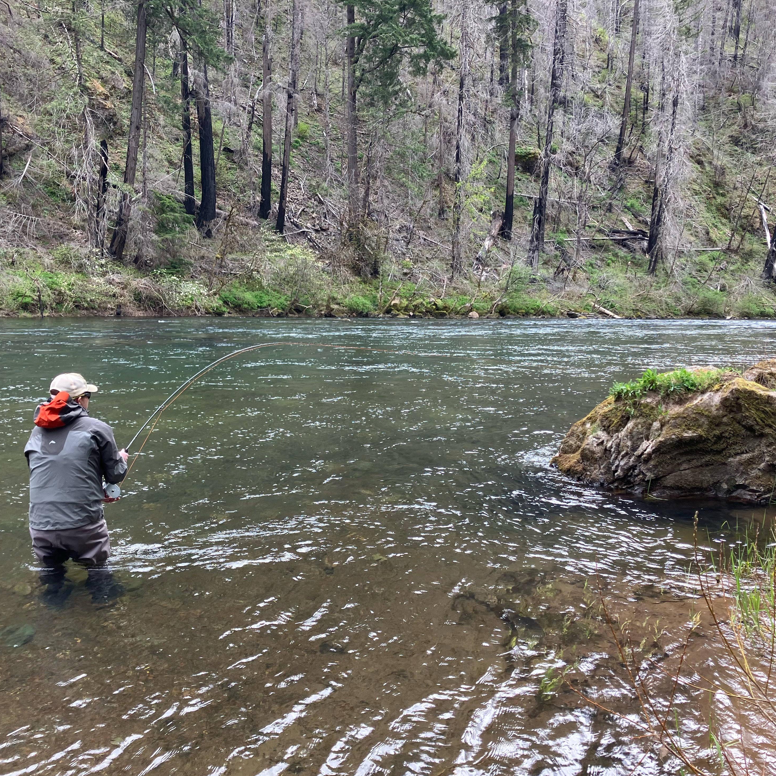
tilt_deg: -5.9
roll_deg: -0.5
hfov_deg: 48.4
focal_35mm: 34
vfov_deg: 48.4
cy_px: 398
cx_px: 404
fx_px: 862
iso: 25
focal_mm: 3.99
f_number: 1.8
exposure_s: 1/237
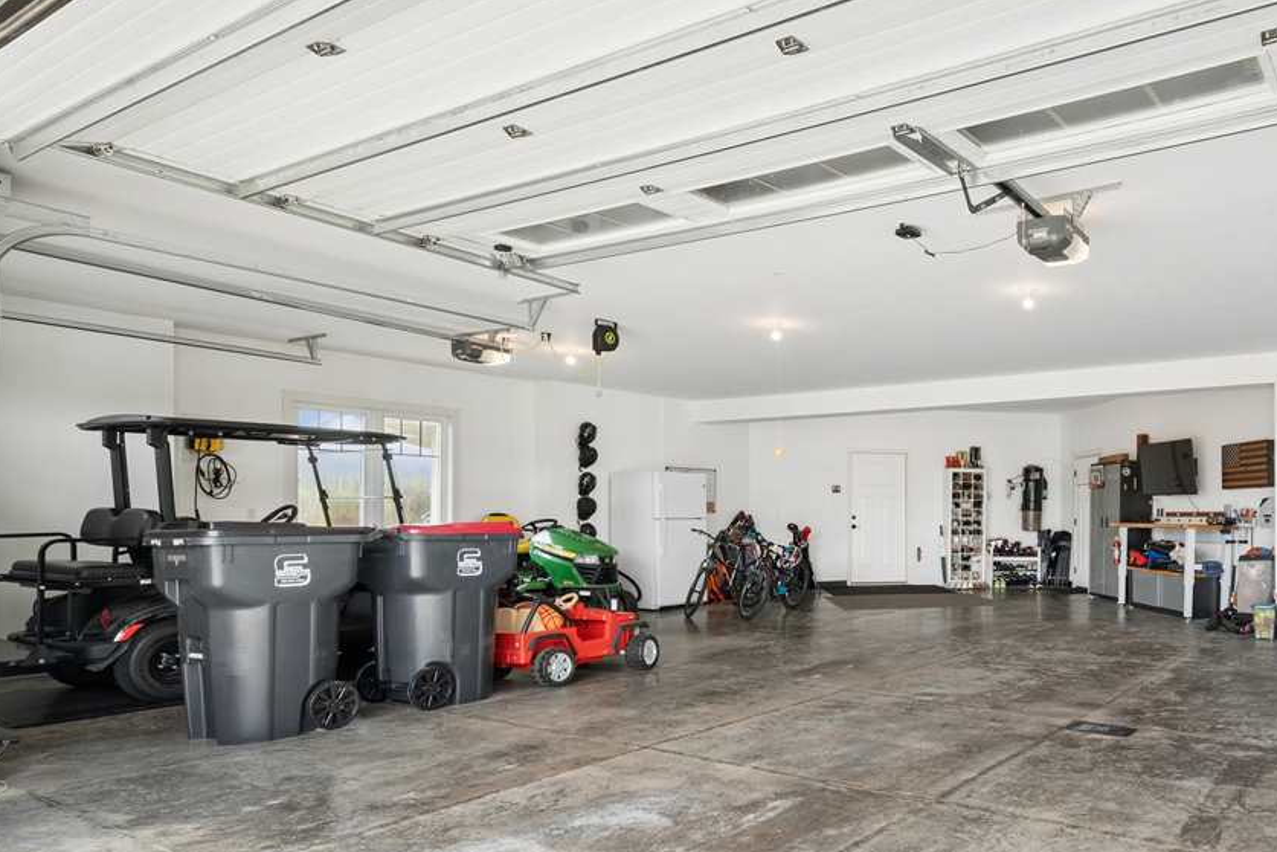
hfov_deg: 65.5
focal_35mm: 26
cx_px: 944
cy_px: 512
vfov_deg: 49.2
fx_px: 922
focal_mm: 17
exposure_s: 1/100
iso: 400
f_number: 9
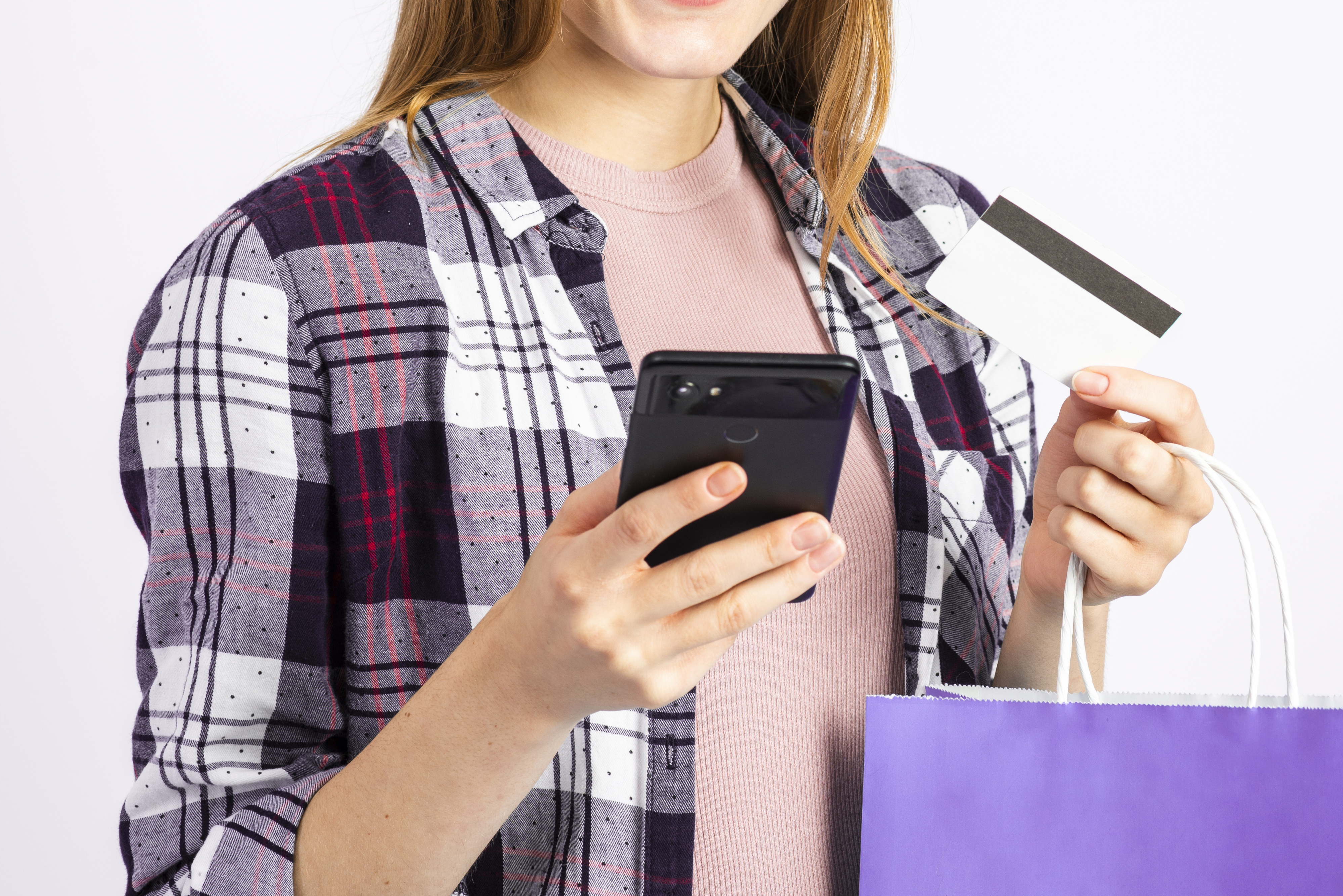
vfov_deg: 8.8
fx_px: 5821
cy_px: 197
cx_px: 976
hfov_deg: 13.1
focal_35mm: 156
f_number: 8
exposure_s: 1/60
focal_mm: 85
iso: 100
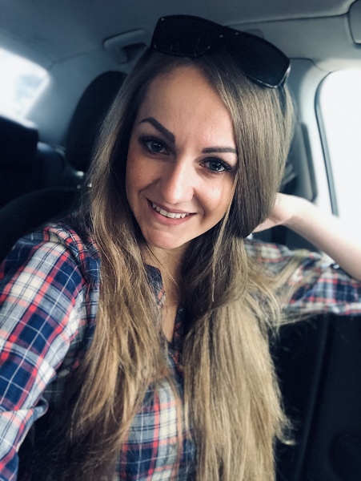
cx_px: 180
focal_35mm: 32
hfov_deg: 44.2
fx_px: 444
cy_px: 240
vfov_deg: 56.8
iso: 200
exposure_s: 1/30
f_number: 2.2
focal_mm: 2.87
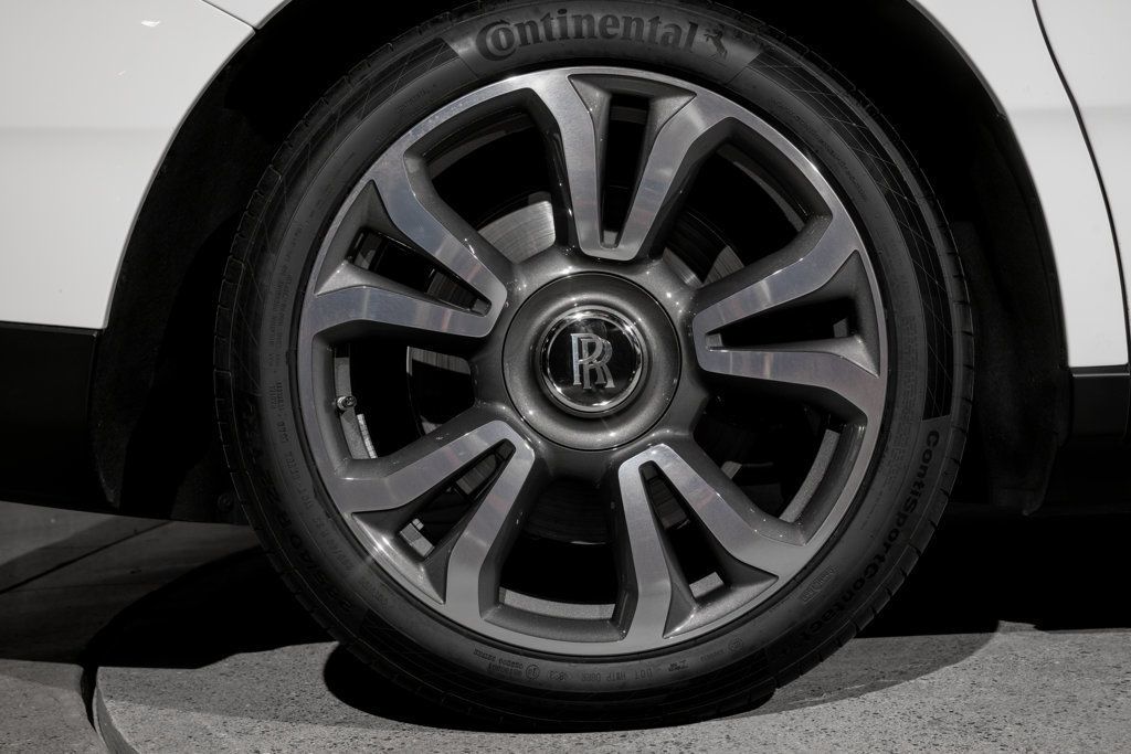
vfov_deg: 27.0
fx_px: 1571
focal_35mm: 50
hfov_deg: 39.6
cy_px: 377
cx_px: 566
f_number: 9
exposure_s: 1/125
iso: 400
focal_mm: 50
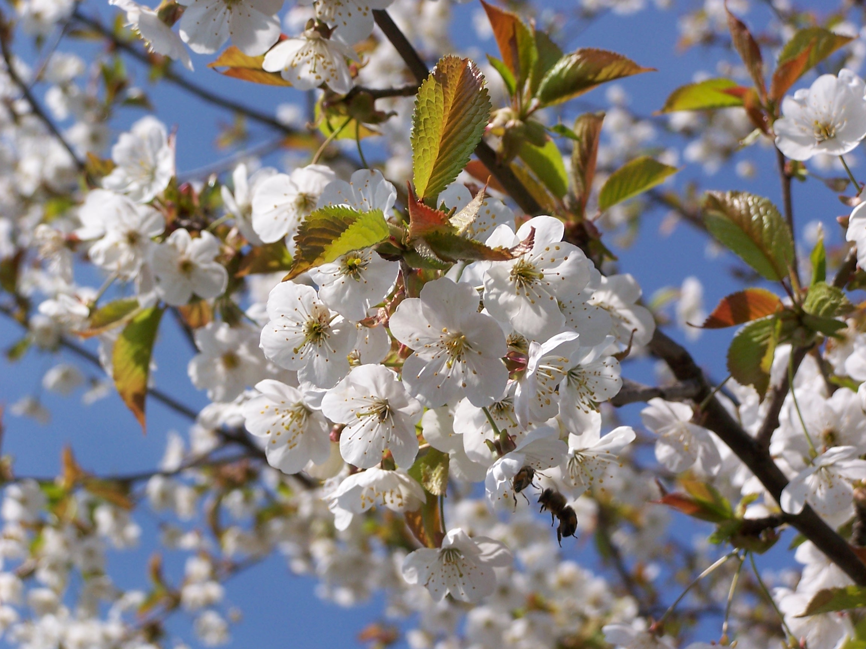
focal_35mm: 117
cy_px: 324
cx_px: 433
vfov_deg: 12.7
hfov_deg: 16.8
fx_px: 2927
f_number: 4.5
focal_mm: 19.4
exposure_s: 1/750
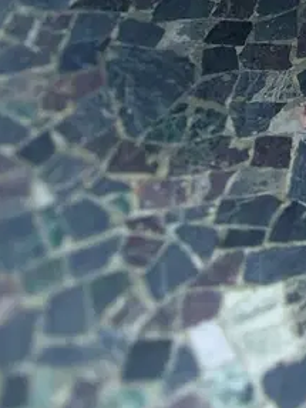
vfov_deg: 10.2
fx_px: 1907
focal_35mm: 162
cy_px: -645
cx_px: 783
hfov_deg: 8.3
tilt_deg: -28.3
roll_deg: +1.7
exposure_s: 1/100
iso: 50
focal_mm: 4.15
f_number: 2.2
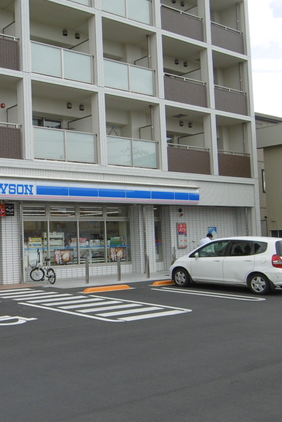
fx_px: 529
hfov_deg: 28.5
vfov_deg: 43.6
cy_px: 210
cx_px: 20
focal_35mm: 45
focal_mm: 5.8
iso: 100
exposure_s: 1/640
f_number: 3.5
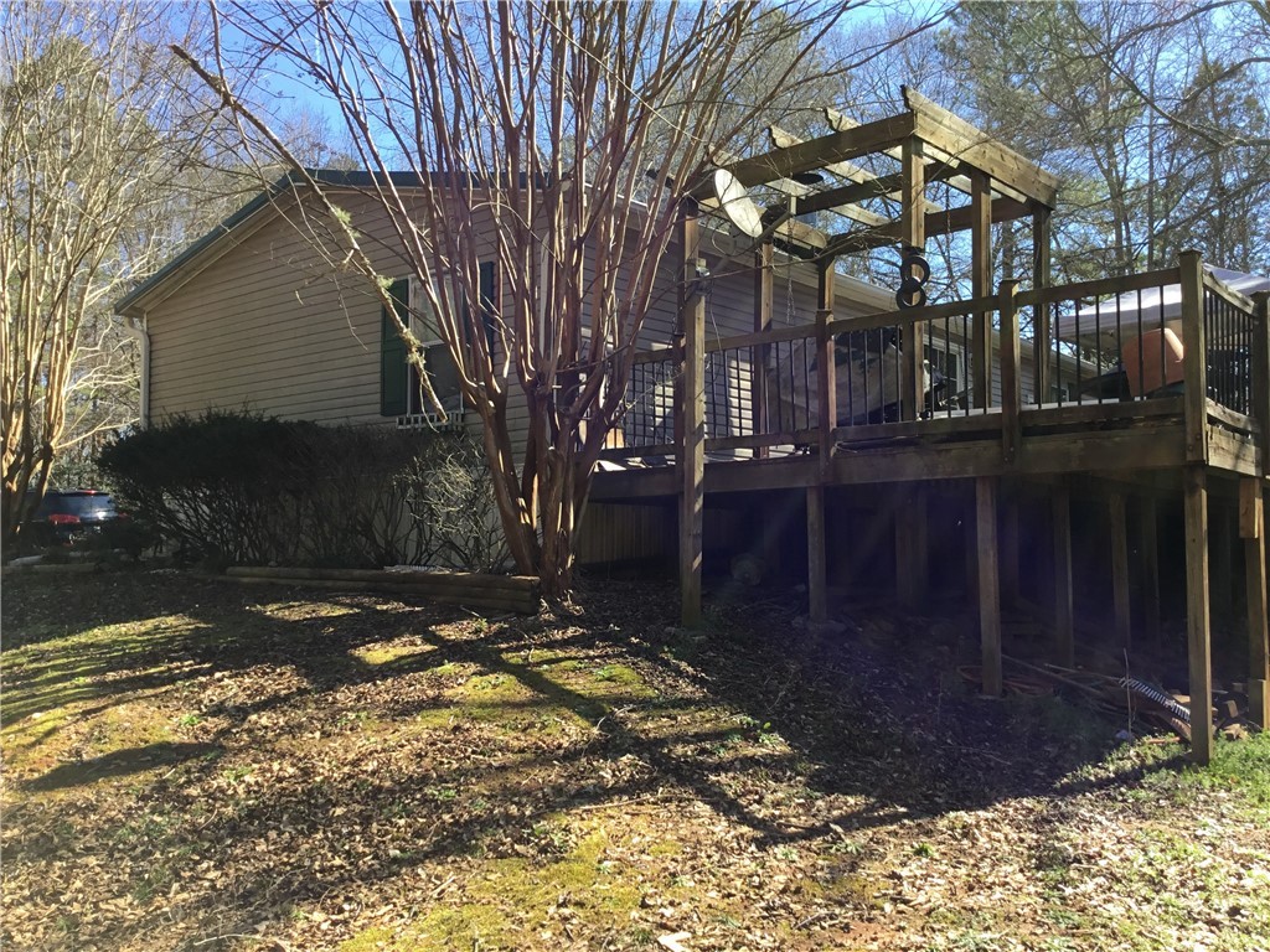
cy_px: 476
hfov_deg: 58.4
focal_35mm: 31
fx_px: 1137
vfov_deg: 45.4
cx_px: 635
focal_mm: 3.3
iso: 25
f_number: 2.4
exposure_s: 1/359
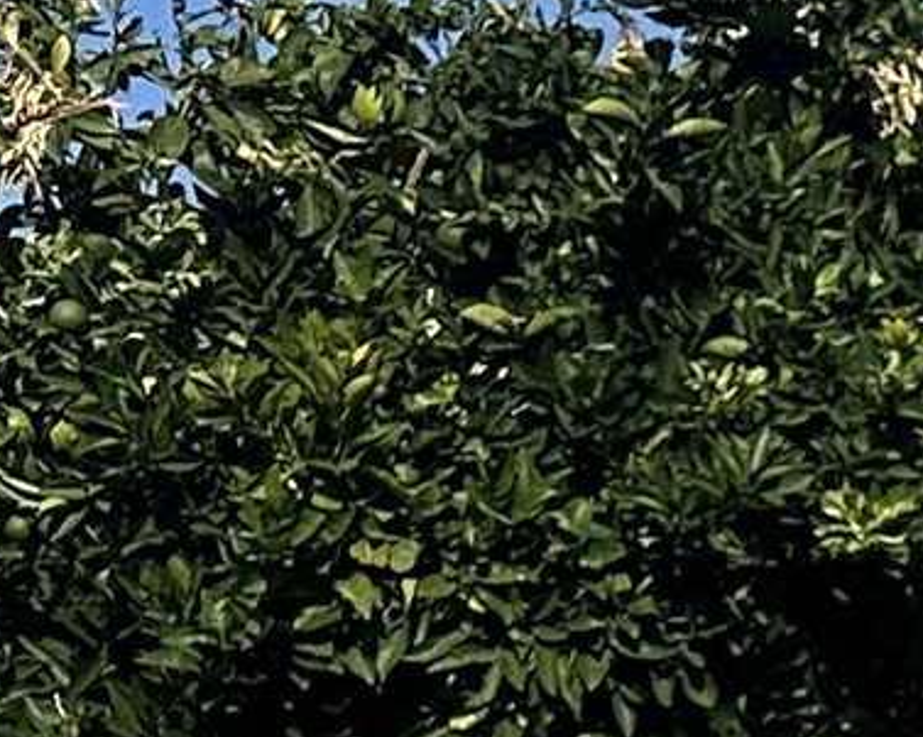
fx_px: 5214
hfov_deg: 7.9
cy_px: 1305
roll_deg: -1.2
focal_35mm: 191
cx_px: 3215
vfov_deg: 7.8
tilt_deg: -0.2
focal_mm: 6.86
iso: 80
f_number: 1.78
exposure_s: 1/12048
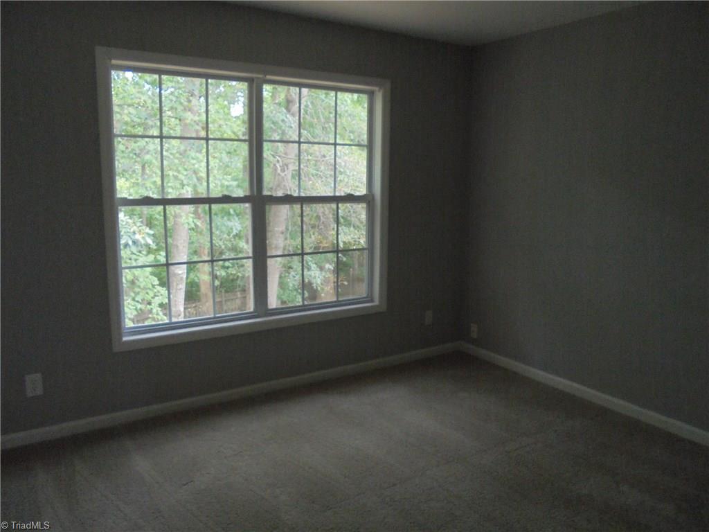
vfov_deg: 53.1
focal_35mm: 26
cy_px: 266
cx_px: 354
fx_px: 533
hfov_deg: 67.3
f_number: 3.5
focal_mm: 4.6
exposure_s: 1/80
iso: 400
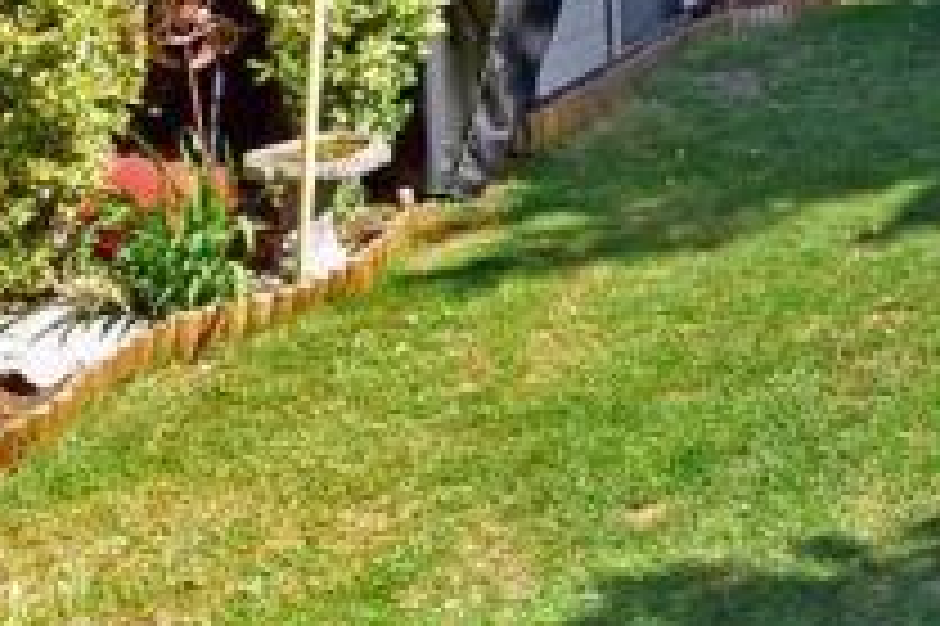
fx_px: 1226
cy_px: -200
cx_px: 1196
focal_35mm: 47
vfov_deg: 24.7
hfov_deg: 32.5
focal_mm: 10
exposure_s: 1/160
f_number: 10
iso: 400
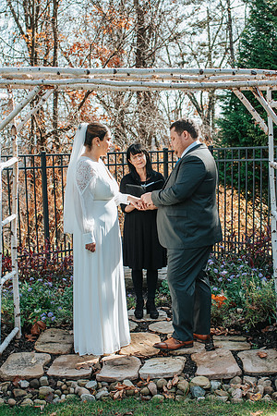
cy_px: 206
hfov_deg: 25.0
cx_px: 182
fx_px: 621
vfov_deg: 37.0
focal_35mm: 54
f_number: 3.5
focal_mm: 35
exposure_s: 1/1250
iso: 500
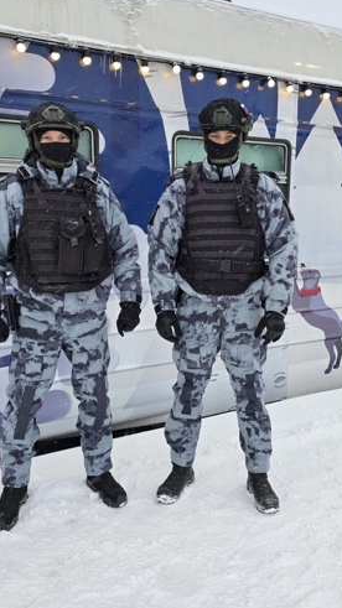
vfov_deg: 58.0
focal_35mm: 34
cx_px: 194
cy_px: 302
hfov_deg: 34.6
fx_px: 548
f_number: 1.7
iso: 50
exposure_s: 1/100
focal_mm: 6.3
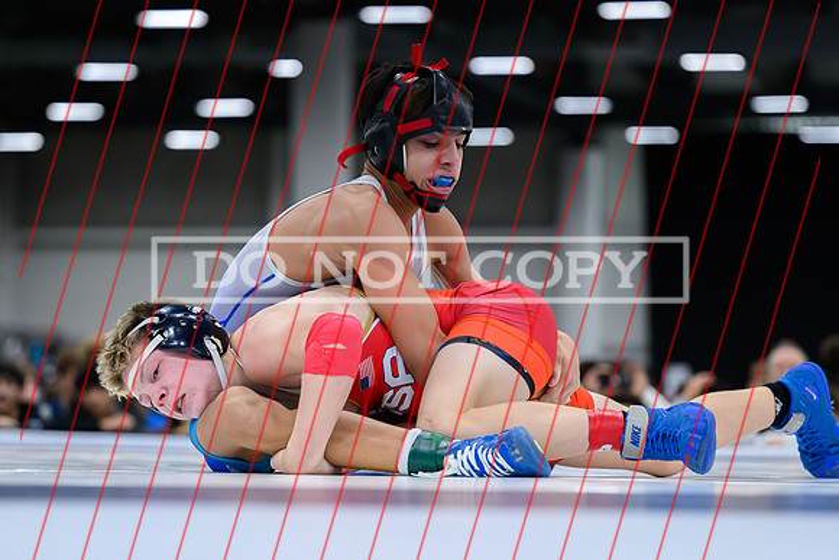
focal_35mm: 142
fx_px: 3310
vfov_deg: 9.7
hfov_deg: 14.4
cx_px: 376
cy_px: 331
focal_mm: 100
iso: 10000
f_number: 2.8
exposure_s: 1/800
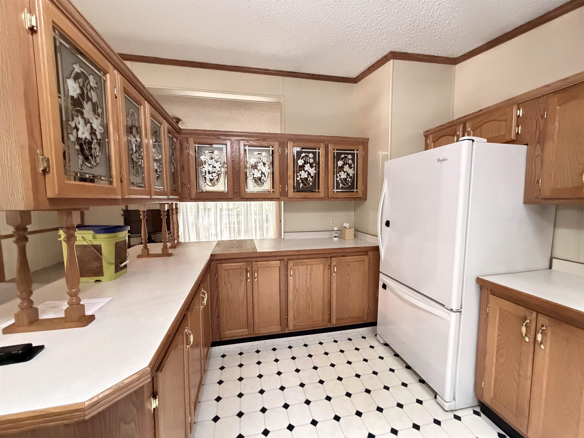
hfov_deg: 102.1
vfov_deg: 85.7
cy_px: 219
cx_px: 292
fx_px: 236
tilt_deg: -4.6
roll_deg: +0.9
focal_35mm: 14
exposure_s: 1/60
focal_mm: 2.22
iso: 1250
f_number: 2.2
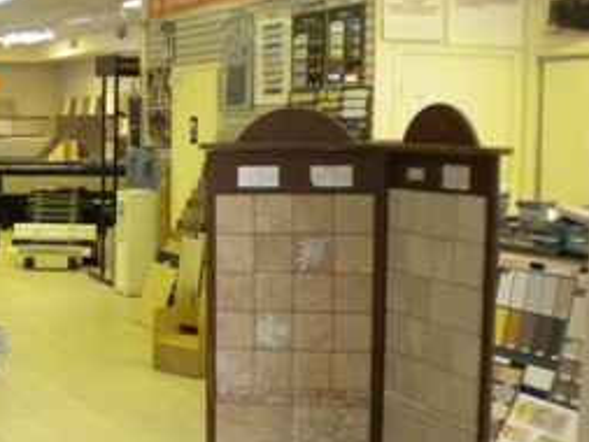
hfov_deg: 30.5
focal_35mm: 62
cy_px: 298
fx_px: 1055
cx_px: 123
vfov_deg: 23.6
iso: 400
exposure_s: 1/52.3
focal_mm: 6.3
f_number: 3.1
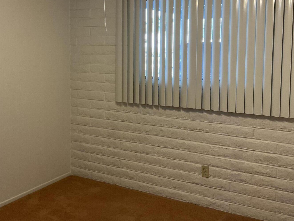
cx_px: 122
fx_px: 374
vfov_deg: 32.6
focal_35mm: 44
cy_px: 75
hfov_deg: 42.8
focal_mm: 3
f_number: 1.8
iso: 64
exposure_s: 1/60
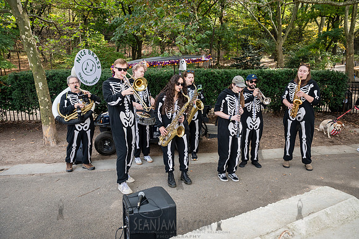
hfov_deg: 73.8
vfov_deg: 53.1
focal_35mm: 24
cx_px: 180
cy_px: 120
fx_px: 239
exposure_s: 1/320
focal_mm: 24
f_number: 5
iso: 1000
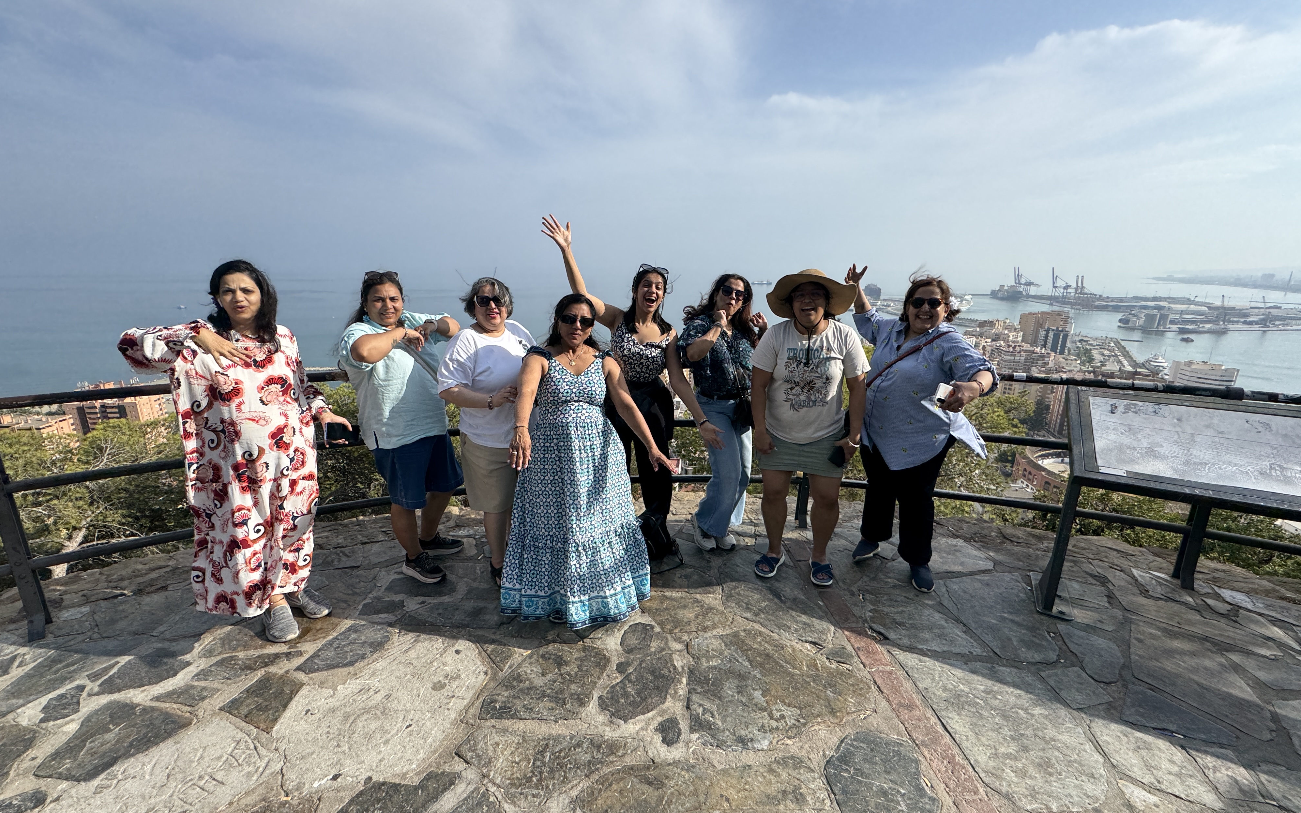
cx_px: 645
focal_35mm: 15
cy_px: 402
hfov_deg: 101.5
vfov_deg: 74.8
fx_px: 532
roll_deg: -0.2
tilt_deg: -14.7
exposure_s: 1/1789
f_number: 2.2
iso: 50
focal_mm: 2.22
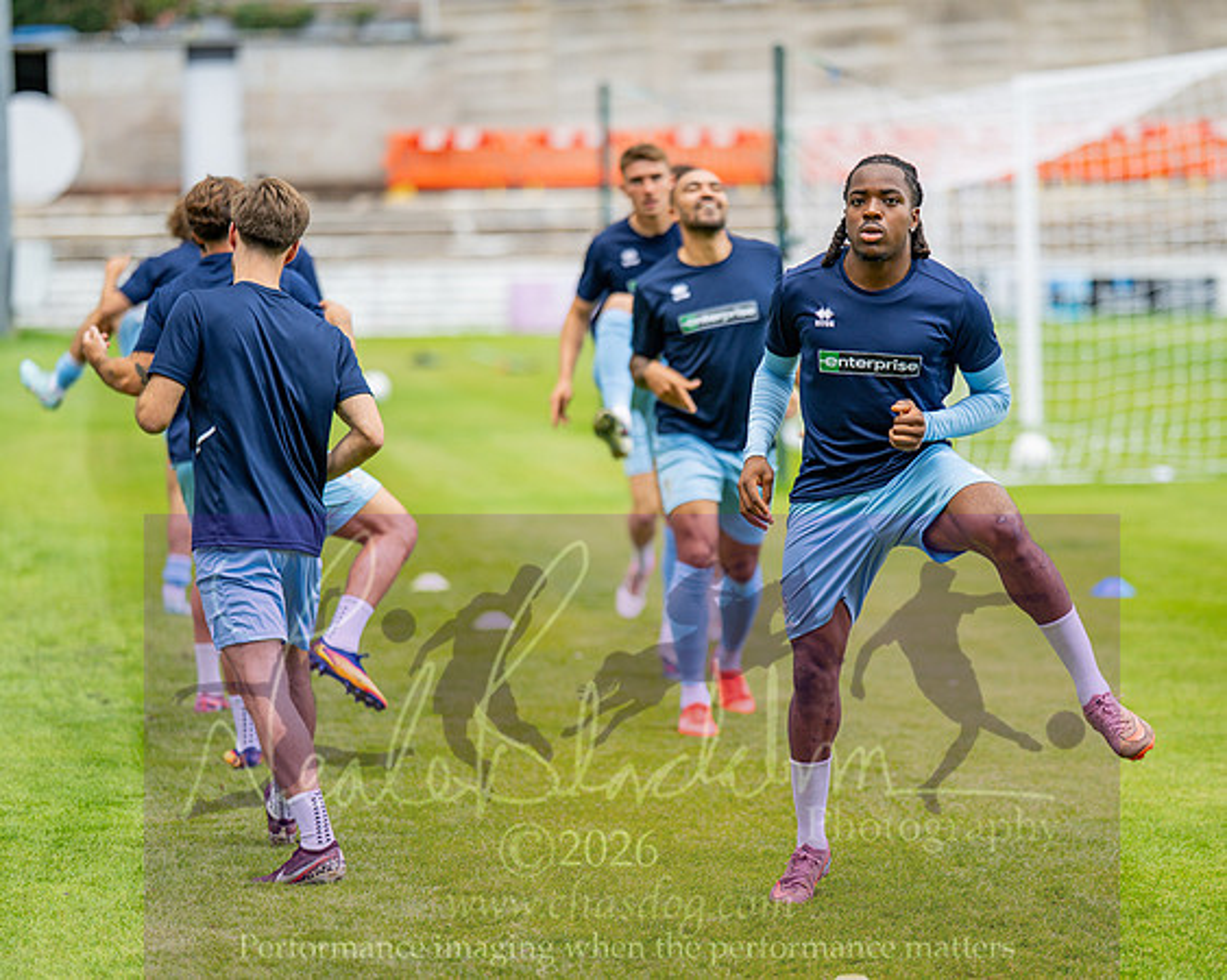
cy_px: 490
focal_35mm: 152
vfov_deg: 10.1
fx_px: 5522
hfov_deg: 12.7
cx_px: 677
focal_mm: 135
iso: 160
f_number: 1.8
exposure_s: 1/1600
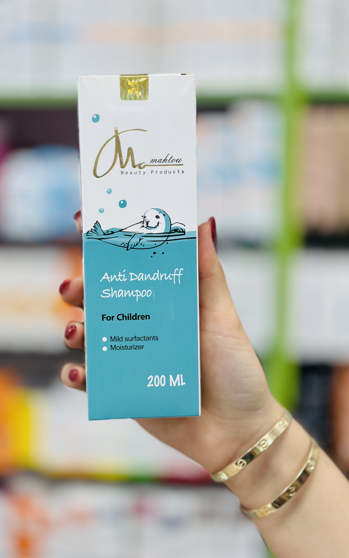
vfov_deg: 37.5
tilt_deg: -7.1
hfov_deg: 23.9
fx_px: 822
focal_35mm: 54
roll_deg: -0.7
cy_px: 271
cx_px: 137
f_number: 1.78
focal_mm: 6.86
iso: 64
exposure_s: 1/100
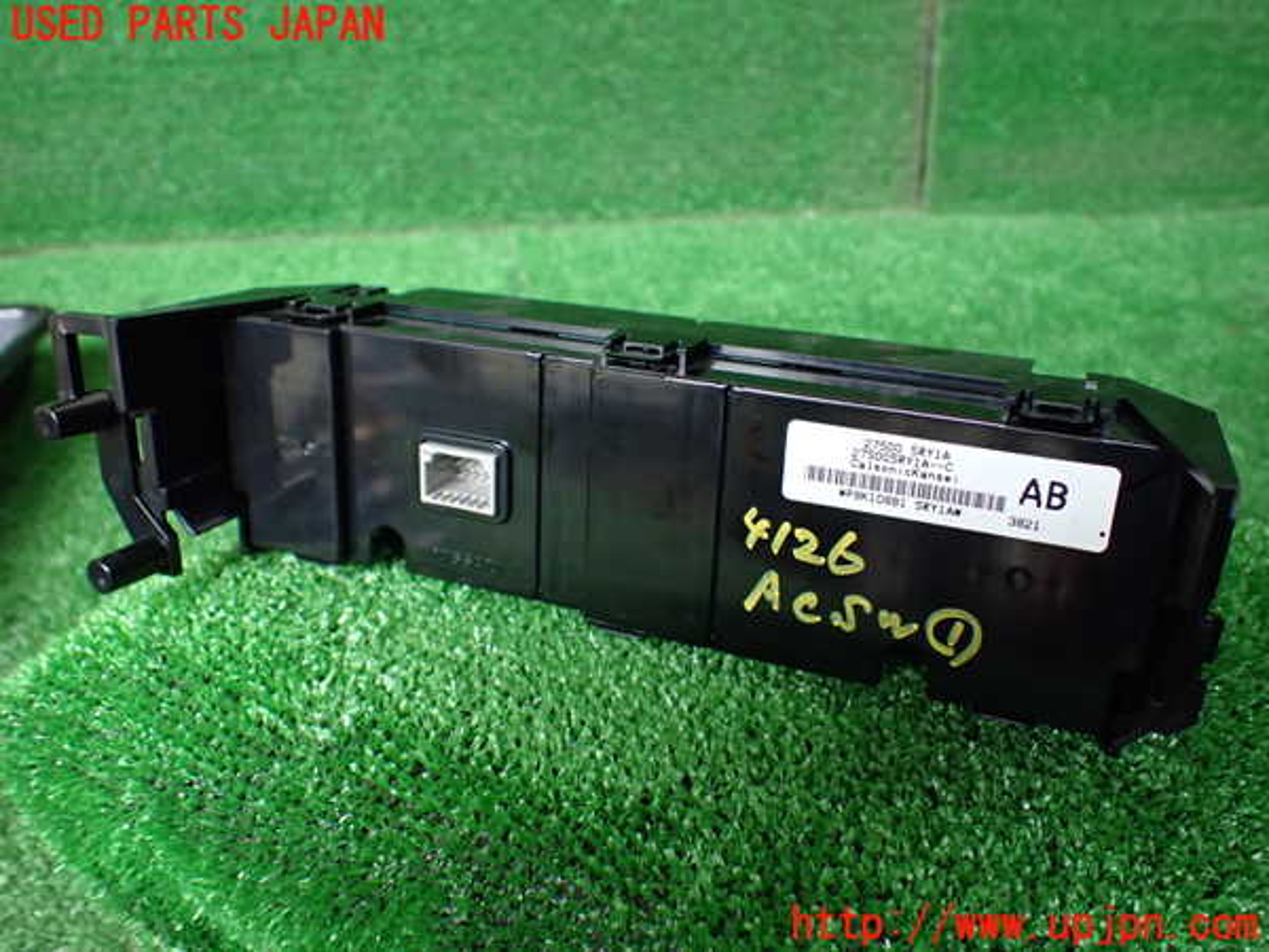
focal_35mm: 30
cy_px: 476
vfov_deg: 46.8
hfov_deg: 60.0
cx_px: 634
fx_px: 1100
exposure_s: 1/125
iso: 500
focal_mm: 5.4
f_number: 2.3
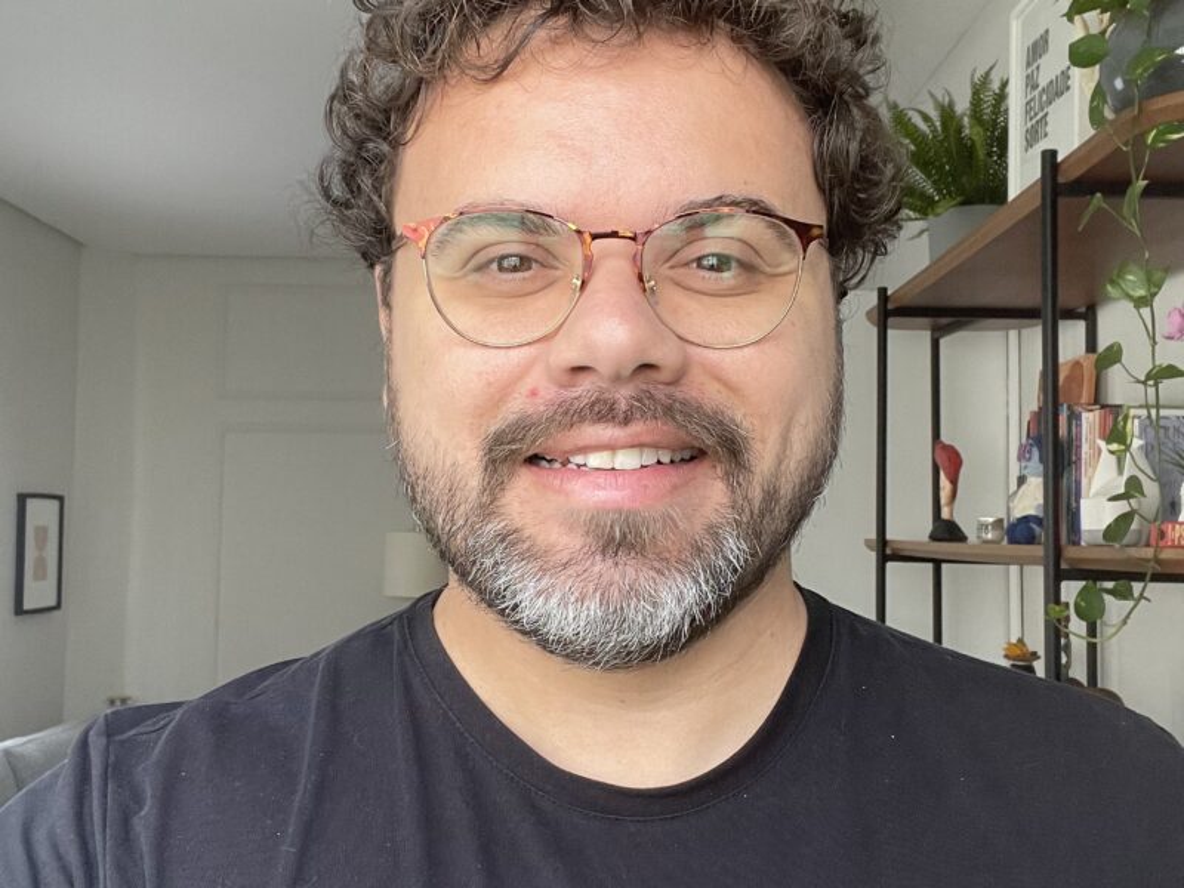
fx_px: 1026
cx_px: 592
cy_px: 444
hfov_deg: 60.0
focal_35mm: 30
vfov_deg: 46.8
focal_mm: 2.71
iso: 100
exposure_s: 1/89
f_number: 2.2
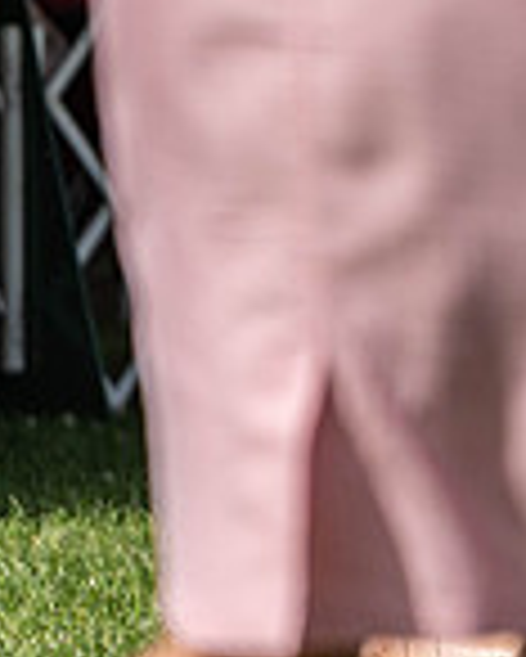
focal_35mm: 818
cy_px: -106
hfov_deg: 1.9
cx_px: 989
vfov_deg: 2.4
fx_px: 15901
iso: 250
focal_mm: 200
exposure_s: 1/2000
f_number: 4
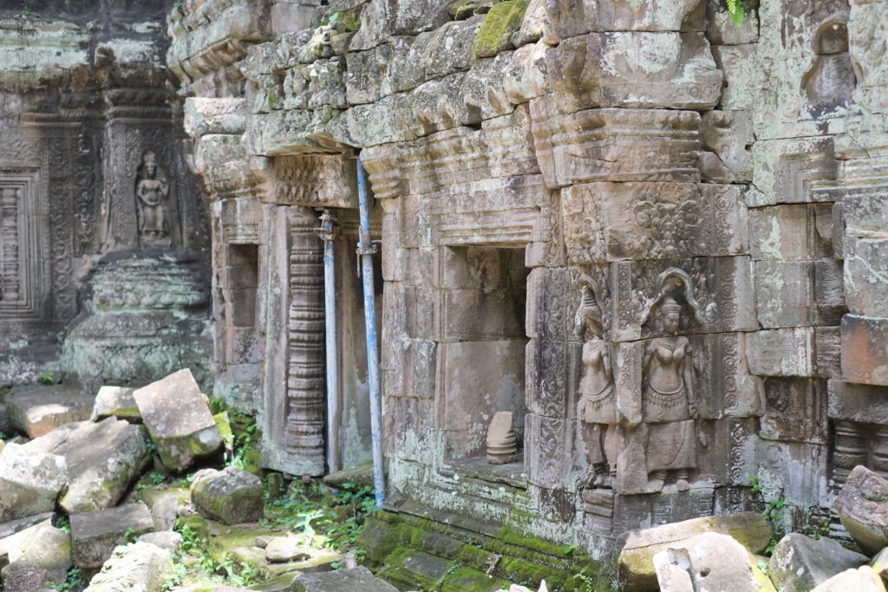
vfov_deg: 25.5
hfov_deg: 37.5
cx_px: 444
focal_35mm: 53
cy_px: 296
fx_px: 1307
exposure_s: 1/280
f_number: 2.5
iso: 320
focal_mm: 35
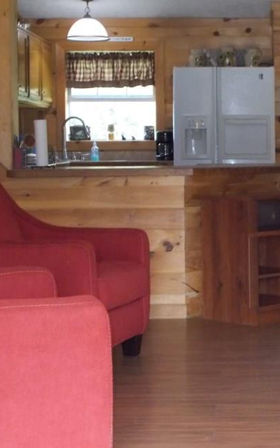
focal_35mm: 84
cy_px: 222
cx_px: 282
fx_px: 1025
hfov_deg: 15.3
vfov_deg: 24.6
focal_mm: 9
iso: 560
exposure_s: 1/40
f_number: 4.5
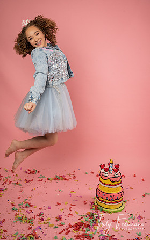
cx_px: 72
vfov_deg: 49.3
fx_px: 262
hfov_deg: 32.0
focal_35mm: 40
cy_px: 120
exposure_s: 1/200
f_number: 11
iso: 800
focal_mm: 39
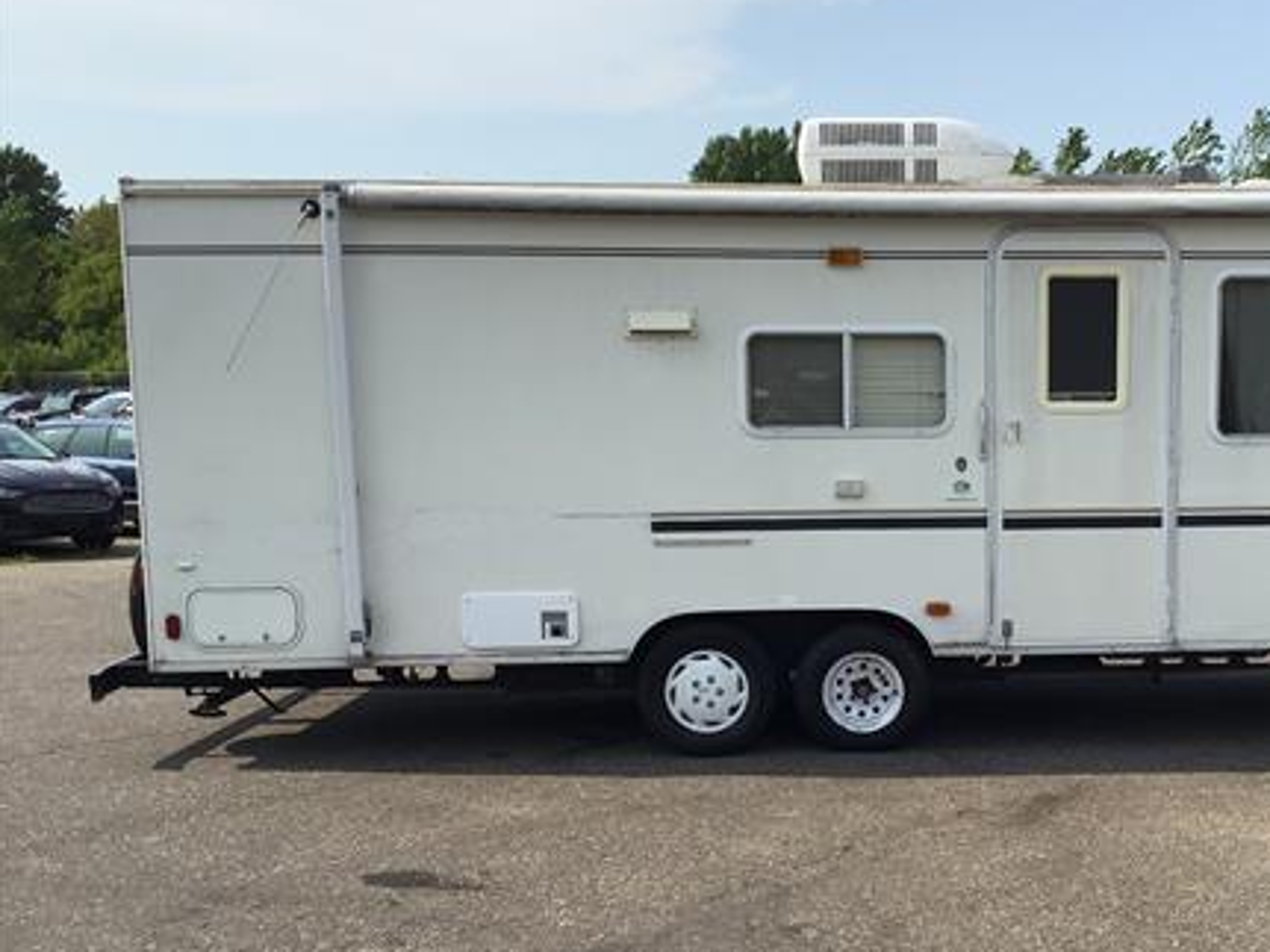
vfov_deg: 31.4
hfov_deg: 40.2
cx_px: 934
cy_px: 595
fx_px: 1687
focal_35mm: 46
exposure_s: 1/1508
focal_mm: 3.3
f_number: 2.4
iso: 25
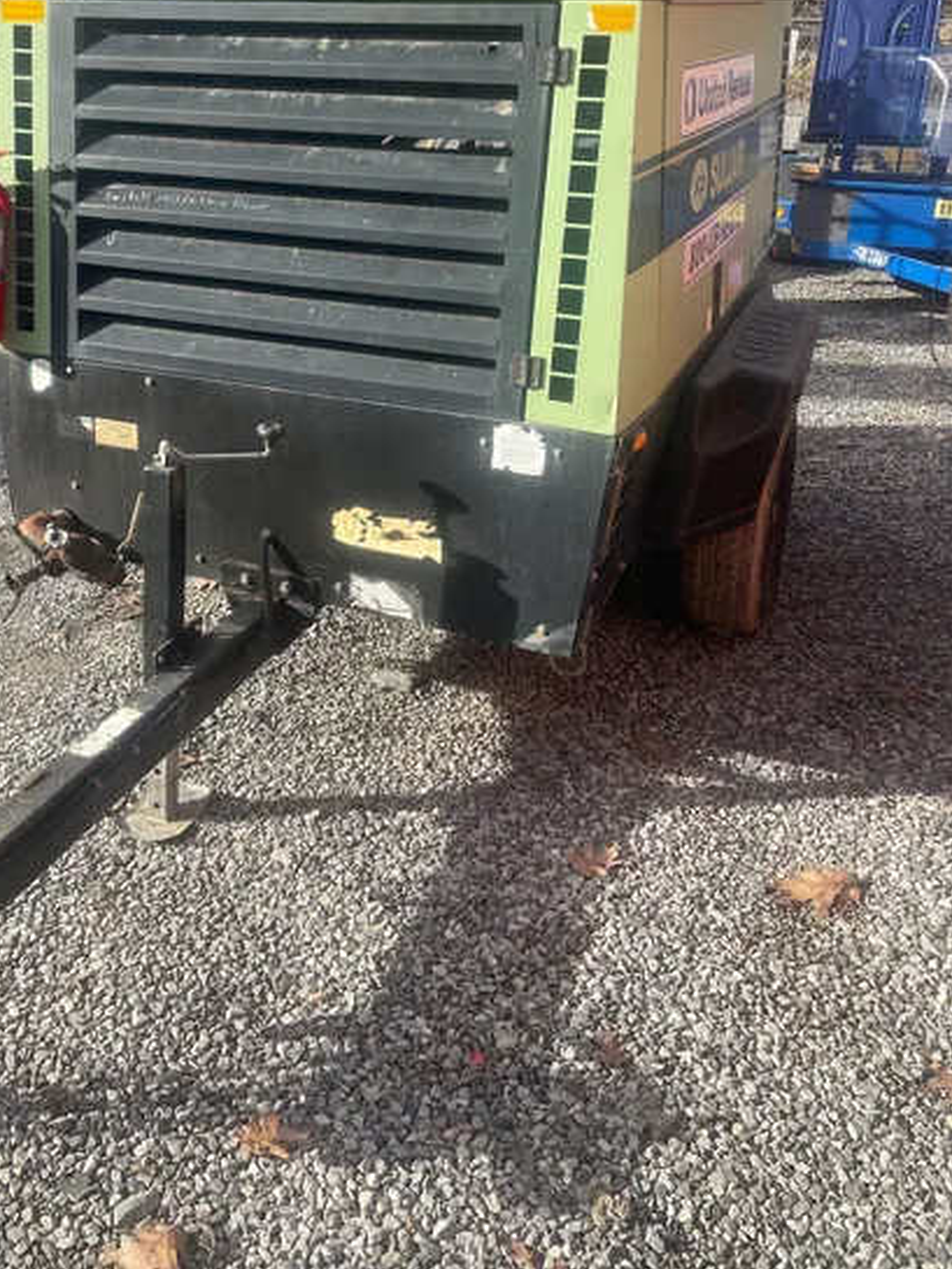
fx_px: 1283
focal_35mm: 35
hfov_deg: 40.2
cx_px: 314
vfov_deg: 51.9
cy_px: 448
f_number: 1.6
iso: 32
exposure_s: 1/1221
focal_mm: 4.2
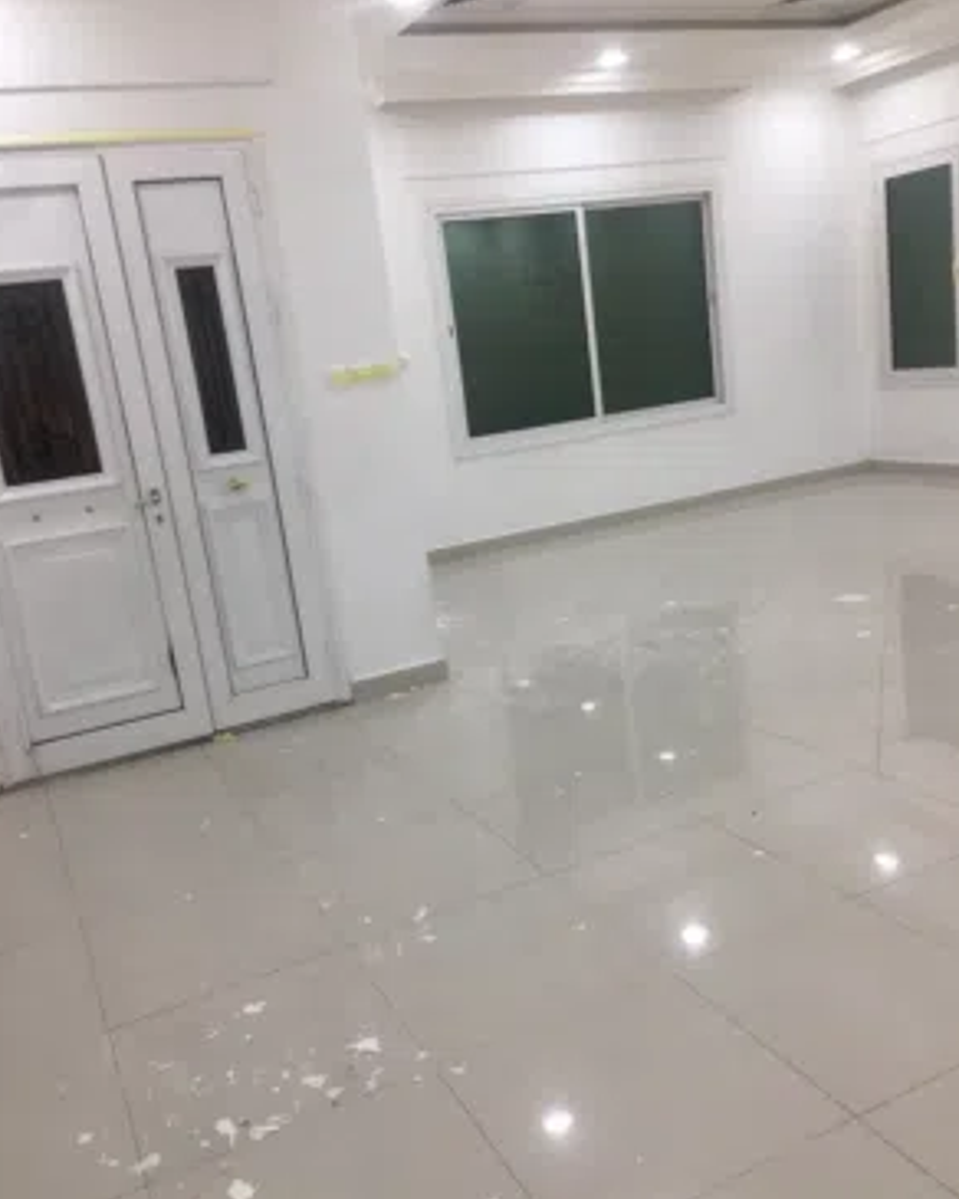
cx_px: 483
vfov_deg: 57.2
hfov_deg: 47.1
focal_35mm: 31
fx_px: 1100
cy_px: 601
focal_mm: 4.15
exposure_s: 1/33
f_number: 2.2
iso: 32
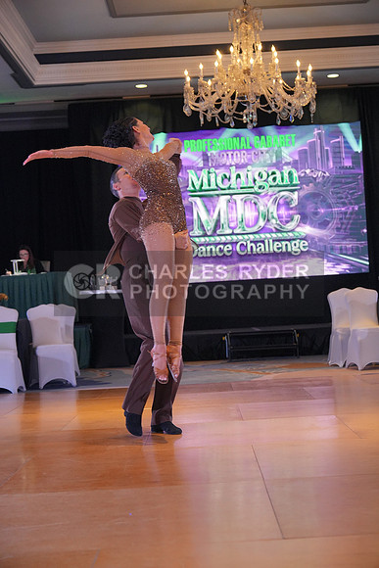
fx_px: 1105
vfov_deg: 28.8
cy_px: 284
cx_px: 190
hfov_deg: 19.5
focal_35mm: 70
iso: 3200
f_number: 4
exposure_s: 1/400
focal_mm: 70
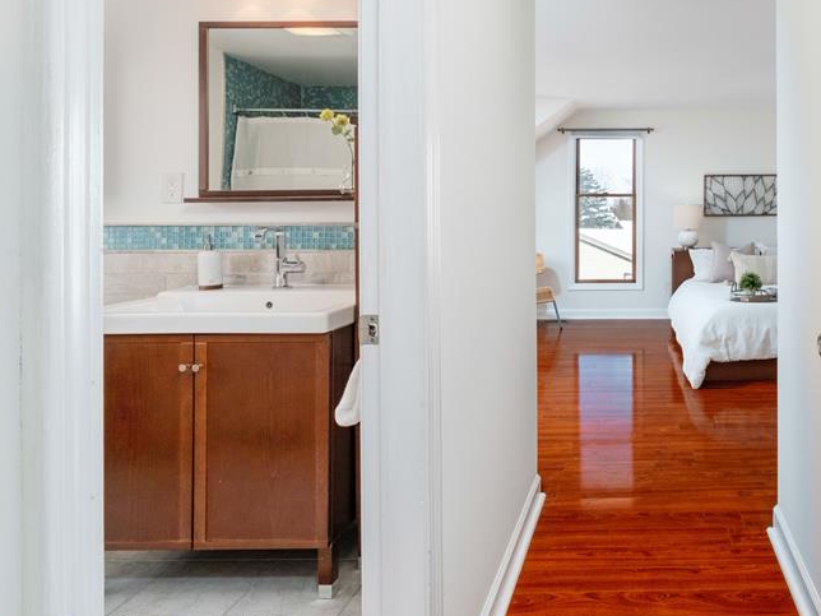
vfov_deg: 52.2
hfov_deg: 63.3
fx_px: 617
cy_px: 212
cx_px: 617
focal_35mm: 26
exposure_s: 1/250
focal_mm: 11.1
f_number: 8
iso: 640
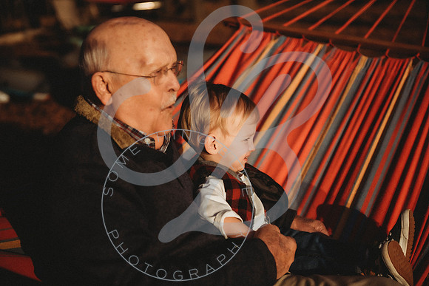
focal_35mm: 70
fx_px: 834
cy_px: 143
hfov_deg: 28.8
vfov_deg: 19.5
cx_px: 214
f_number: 2.8
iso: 100
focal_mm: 70
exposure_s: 1/1600
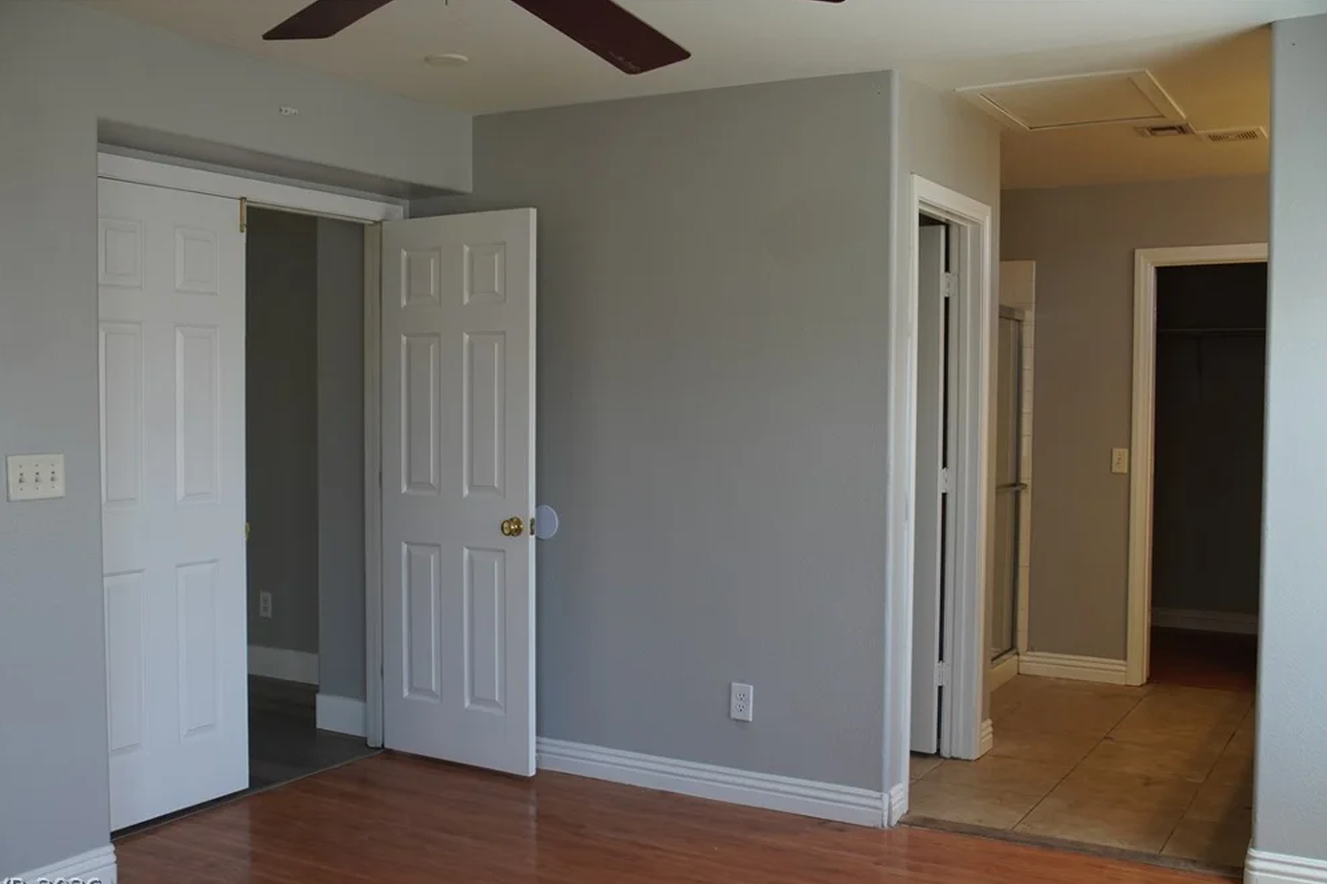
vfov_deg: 37.3
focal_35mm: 36
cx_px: 652
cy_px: 453
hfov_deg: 53.8
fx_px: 1309
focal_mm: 23
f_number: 4
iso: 500
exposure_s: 1/160
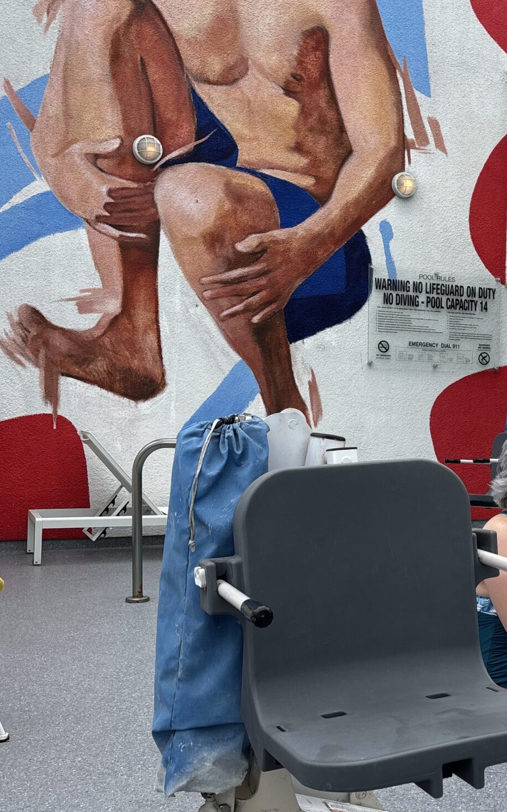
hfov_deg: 25.8
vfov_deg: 41.8
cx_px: 482
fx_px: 1061
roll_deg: -0.9
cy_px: 427
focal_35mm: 48
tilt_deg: -1.8
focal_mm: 5.96
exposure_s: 1/1362
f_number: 1.6
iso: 50
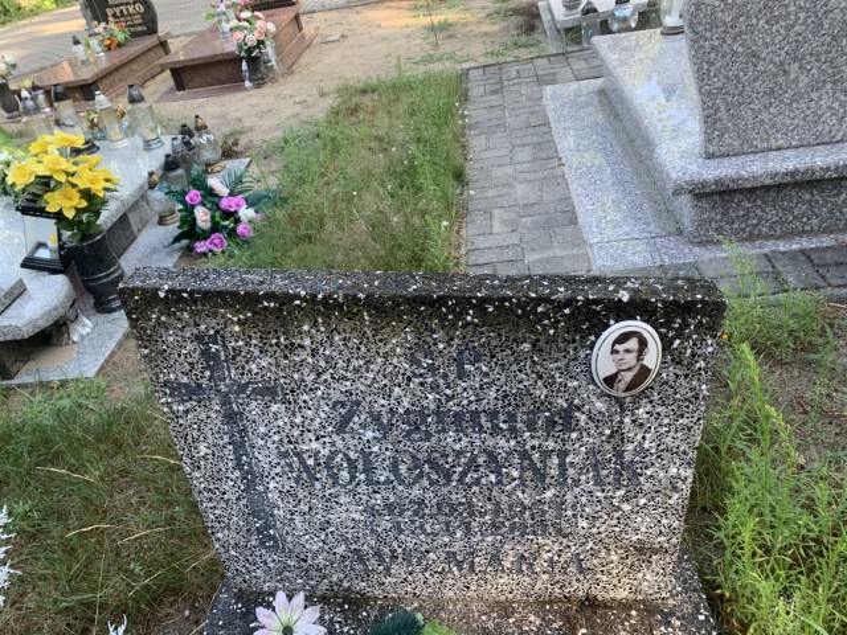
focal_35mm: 26
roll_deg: +12.6
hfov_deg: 67.3
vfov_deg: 53.1
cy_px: 318
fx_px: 636
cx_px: 424
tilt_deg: -34.7
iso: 40
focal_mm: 4.25
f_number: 1.8
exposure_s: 1/121
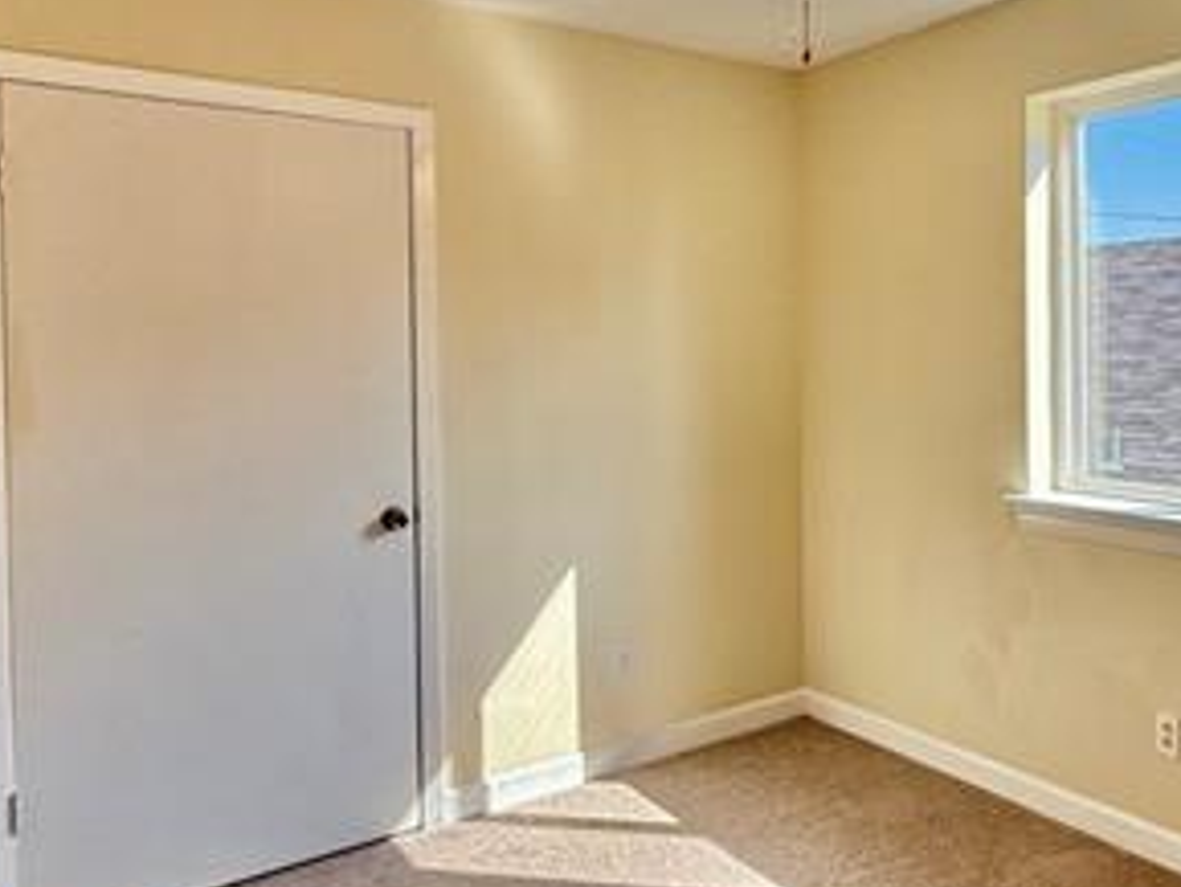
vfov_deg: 45.3
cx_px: 862
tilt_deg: -0.1
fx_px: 1058
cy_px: 360
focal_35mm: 31
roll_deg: +0.6
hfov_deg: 55.9
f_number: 2.2
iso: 64
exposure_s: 1/344
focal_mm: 2.22
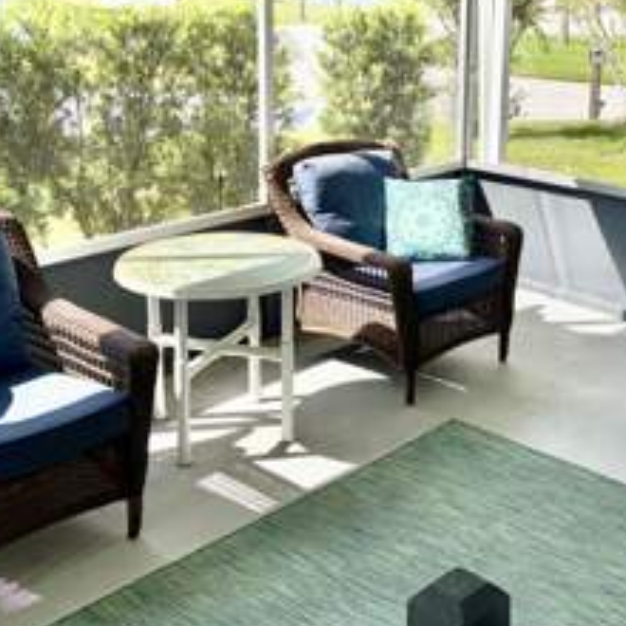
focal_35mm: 50
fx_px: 1023
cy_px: 152
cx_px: 464
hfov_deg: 33.4
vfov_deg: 33.3
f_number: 1.6
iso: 50
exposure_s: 1/1420
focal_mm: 5.96
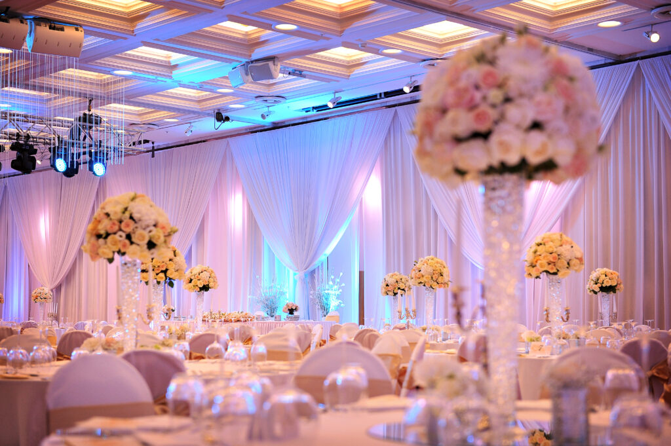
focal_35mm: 60
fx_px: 1117
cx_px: 336
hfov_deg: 33.4
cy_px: 223
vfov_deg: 22.6
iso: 1250
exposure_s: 1/250
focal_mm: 60
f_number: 3.5
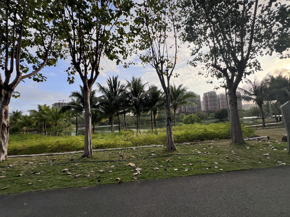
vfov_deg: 85.7
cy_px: 109
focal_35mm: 14
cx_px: 151
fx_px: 117
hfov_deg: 102.0
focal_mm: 1.57
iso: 32
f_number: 1.8
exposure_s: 1/717
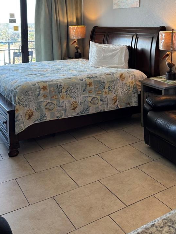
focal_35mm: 40
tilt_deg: -4.6
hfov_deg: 35.8
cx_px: 108
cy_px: 47
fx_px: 271
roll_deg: +0.3
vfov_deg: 44.5
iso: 125
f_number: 1.78
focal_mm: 6.76
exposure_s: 1/120
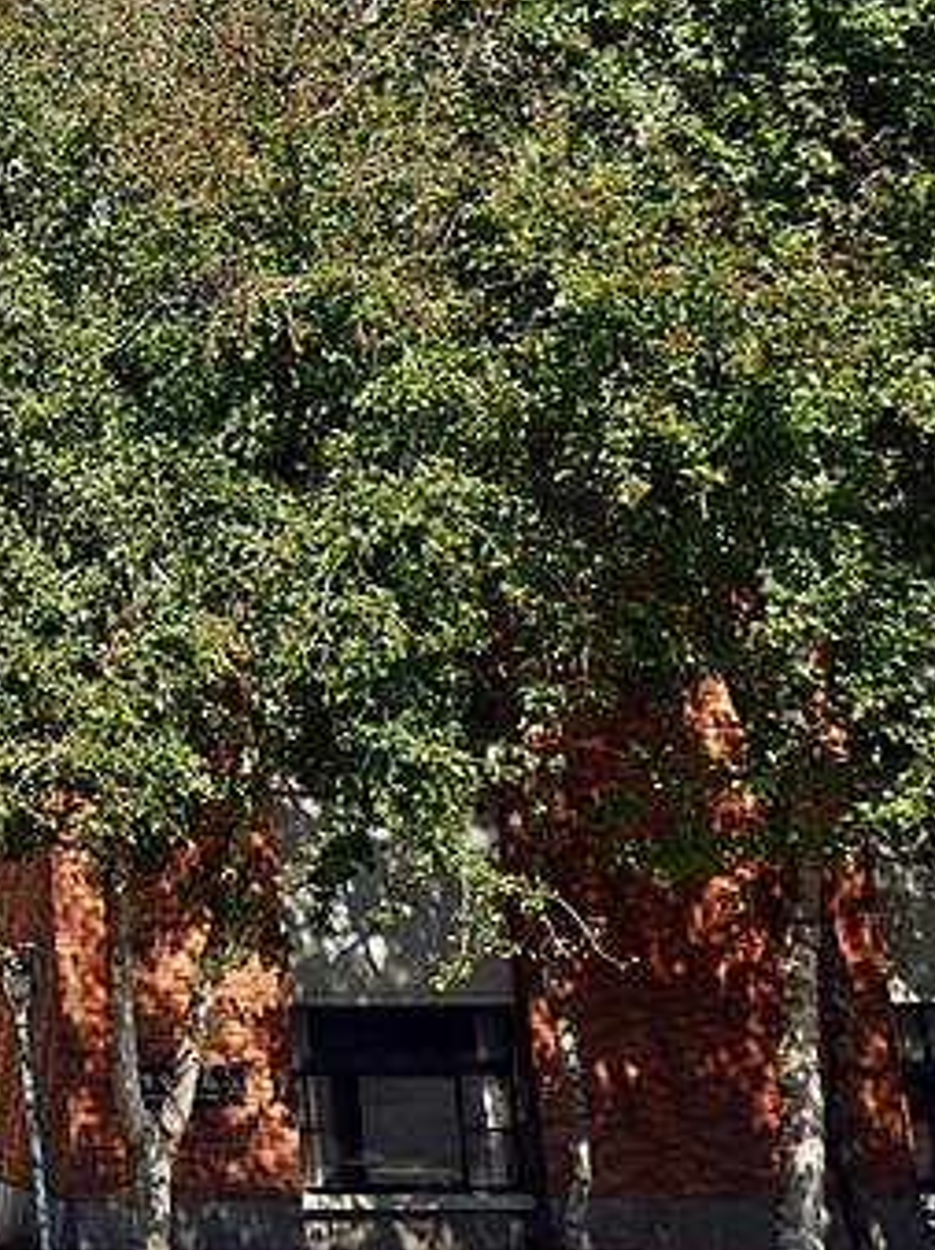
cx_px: -813
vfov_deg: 22.4
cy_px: -80
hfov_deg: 15.1
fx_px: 2993
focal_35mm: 83
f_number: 4.5
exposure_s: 1/1300
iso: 200
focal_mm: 14
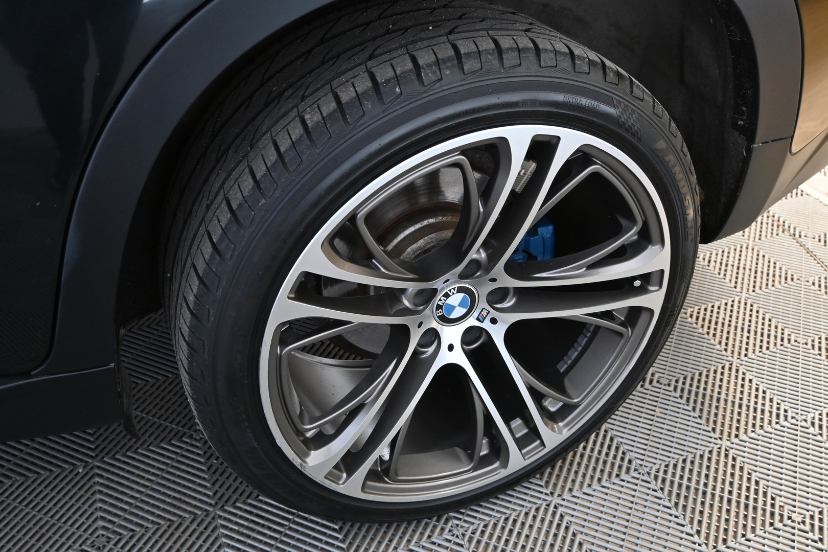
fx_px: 759
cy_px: 276
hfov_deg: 57.2
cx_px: 414
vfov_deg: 40.0
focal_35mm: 33
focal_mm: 22
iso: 1100
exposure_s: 1/25
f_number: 4
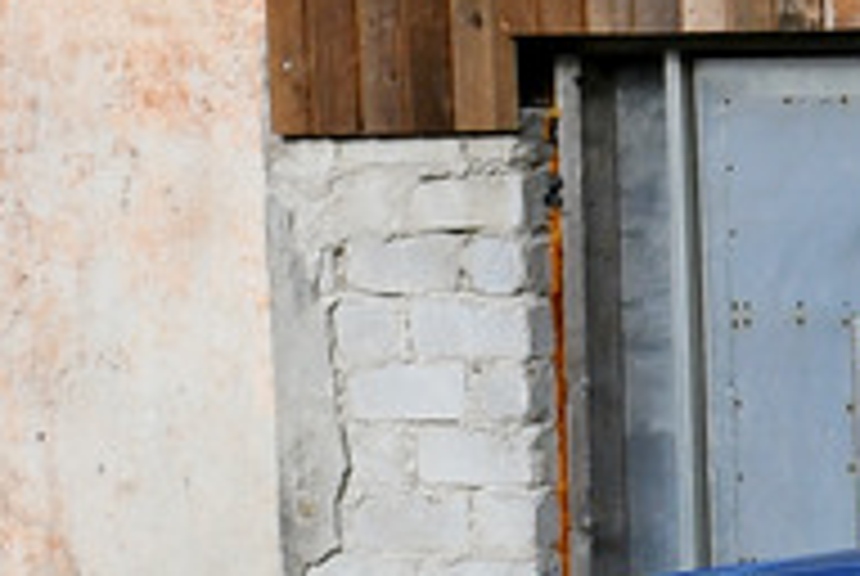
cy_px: 1312
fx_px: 10240
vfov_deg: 3.2
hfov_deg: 4.6
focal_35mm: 428
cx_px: 2697
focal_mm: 42
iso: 200
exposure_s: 1/320
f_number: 6.3
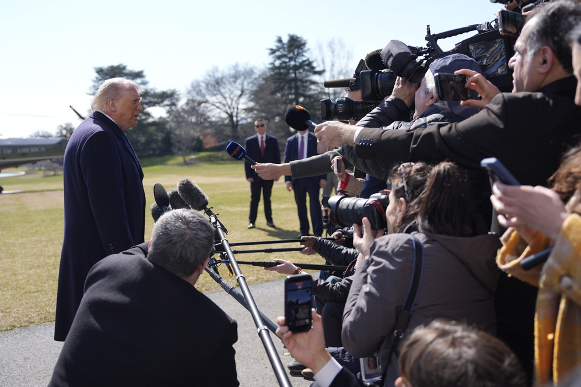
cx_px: 293
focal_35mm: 36
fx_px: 581
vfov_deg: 36.9
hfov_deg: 53.1
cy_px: 194
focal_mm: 35
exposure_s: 1/6400
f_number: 2.8
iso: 500
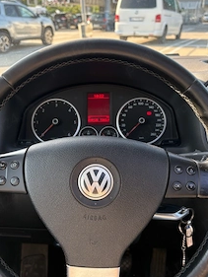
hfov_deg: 38.7
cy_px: 139
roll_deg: +1.3
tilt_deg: -21.9
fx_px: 296
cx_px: 100
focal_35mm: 37
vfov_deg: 50.1
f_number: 1.6
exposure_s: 1/240
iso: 64
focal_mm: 5.96
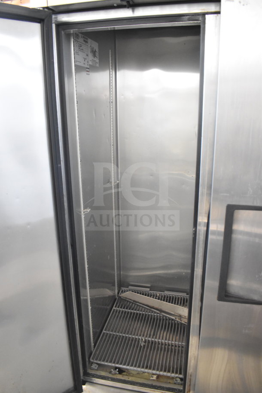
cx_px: 131
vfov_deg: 67.4
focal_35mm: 27
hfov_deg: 47.9
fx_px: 295
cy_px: 196
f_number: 3.5
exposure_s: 1/30
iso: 3600
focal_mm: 18
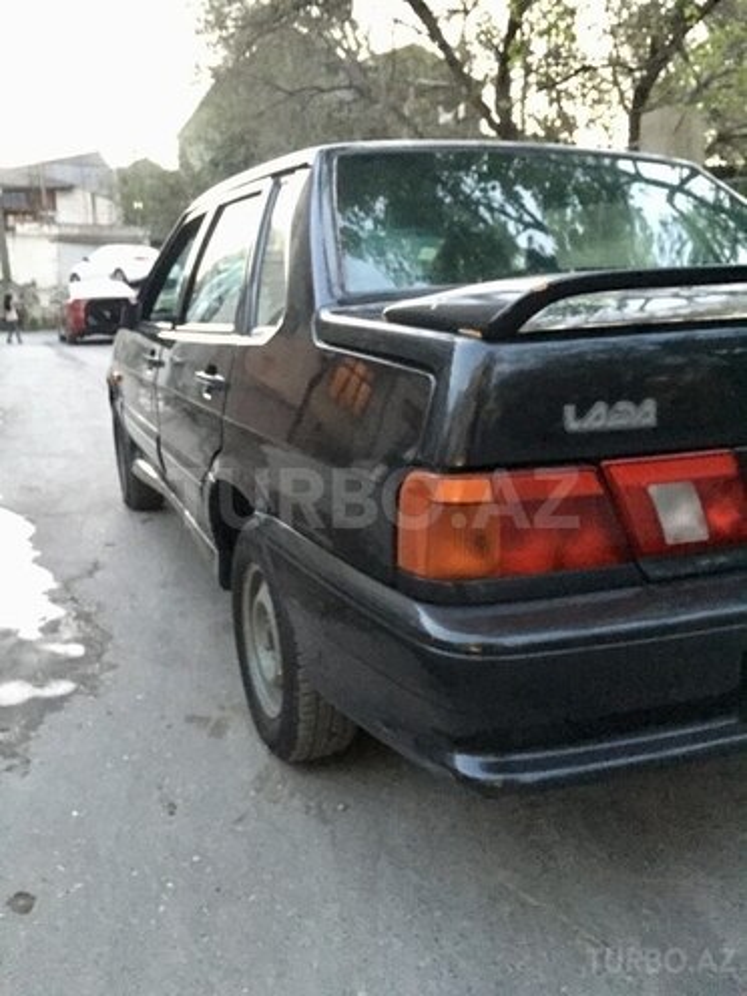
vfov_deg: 61.7
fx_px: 834
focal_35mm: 29
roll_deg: +1.2
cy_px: 498
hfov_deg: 48.2
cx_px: 374
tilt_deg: -10.1
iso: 2000
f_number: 2.2
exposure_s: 1/17
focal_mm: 4.15
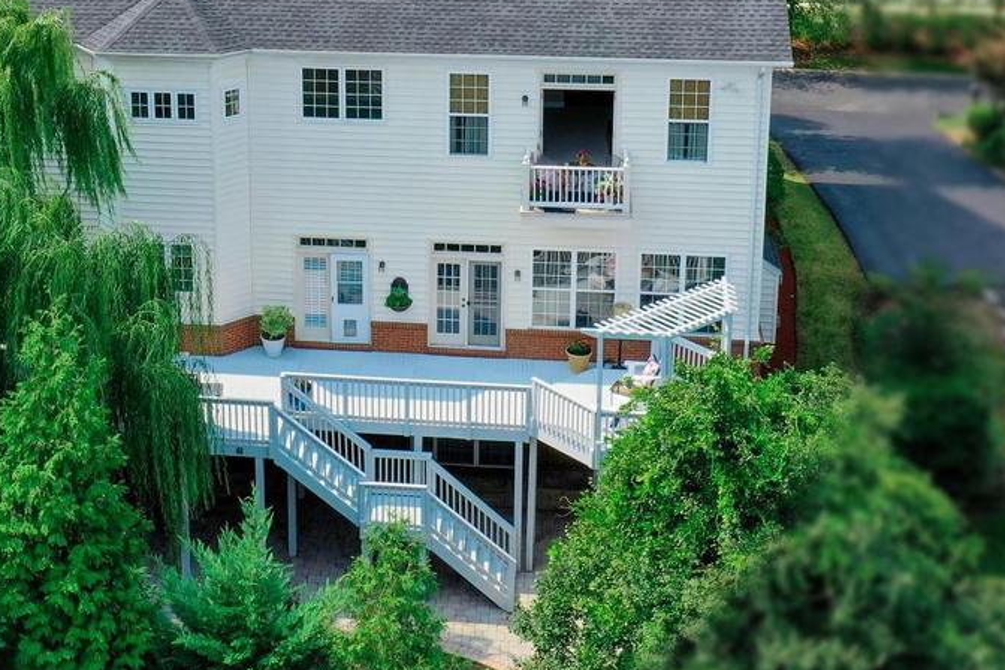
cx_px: 341
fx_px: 1675
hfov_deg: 33.1
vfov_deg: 21.9
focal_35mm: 60
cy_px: 30
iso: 100
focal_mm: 10.26
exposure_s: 1/400
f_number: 5.6
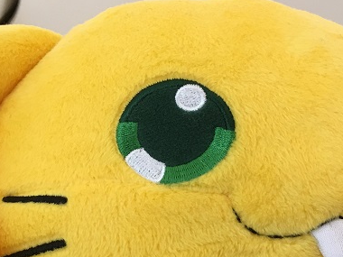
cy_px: 318
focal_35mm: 77
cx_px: 356
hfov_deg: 24.0
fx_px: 763
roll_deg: +1.0
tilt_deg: +8.2
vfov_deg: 18.1
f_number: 2.2
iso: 25
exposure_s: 1/15
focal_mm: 4.15
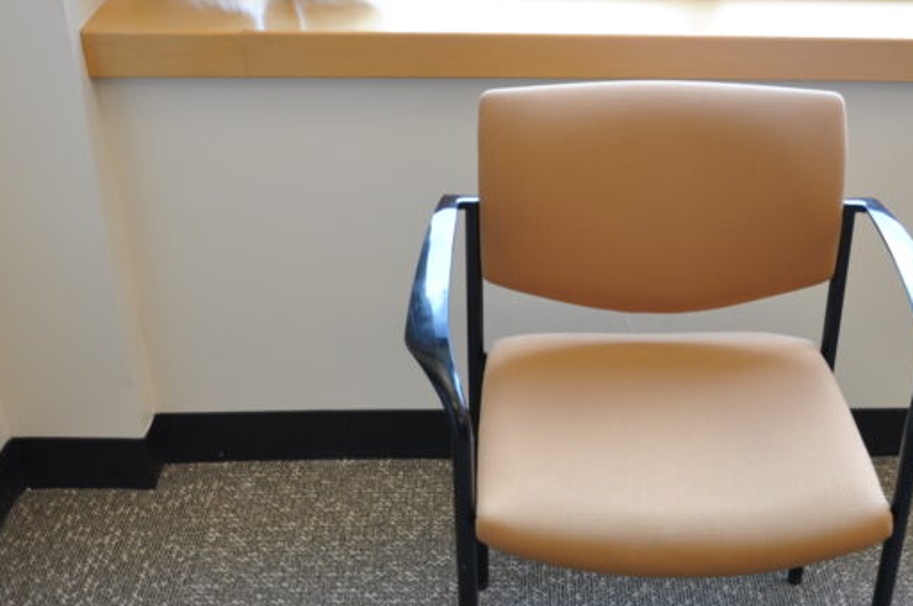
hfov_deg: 36.5
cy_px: 387
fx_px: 1368
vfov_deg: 24.9
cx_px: 621
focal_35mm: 54
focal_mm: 24
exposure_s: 1/15
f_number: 3.8
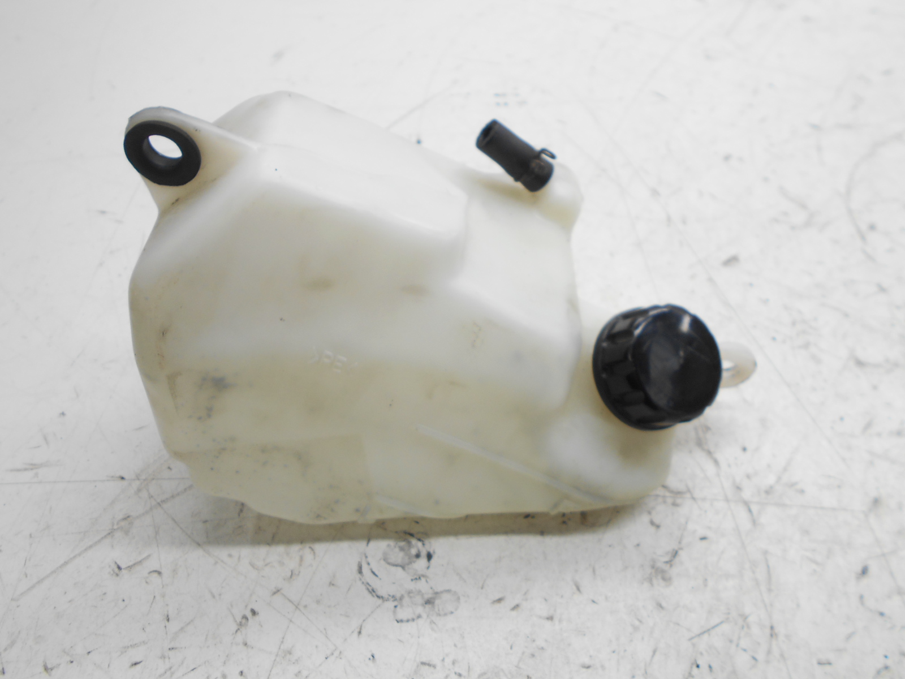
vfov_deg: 46.8
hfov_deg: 60.0
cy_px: 340
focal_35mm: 30
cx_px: 452
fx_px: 784
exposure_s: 1/40
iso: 80
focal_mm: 5.1
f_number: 3.4
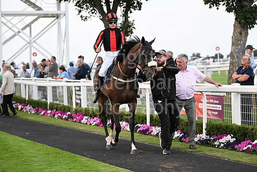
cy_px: 86
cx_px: 128
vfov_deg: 12.5
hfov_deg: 18.6
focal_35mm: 110
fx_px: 785
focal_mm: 110
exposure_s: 1/640
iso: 1600
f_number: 3.5
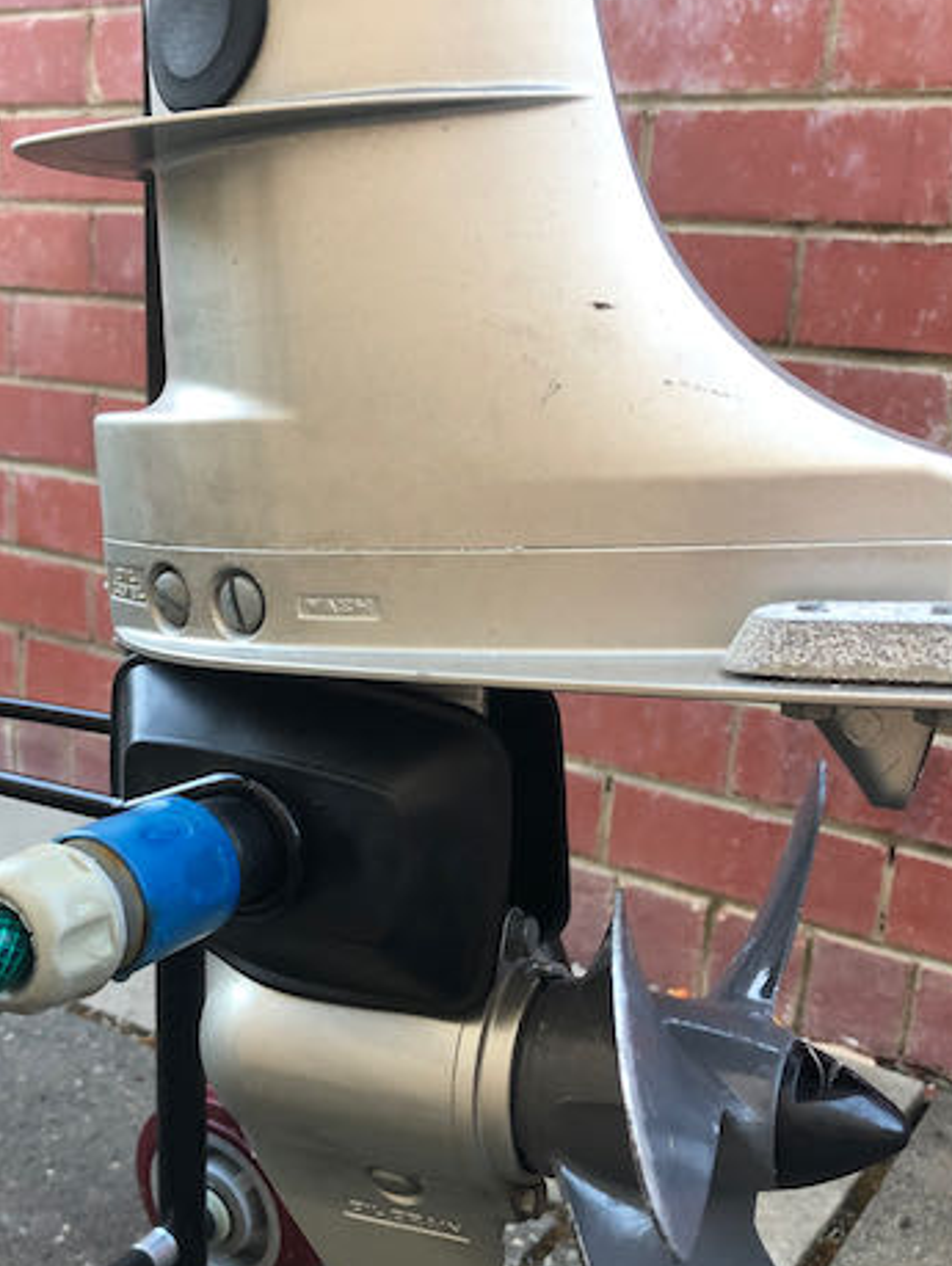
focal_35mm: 39
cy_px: 728
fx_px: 1428
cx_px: 417
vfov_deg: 47.7
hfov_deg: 36.8
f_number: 1.8
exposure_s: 1/30
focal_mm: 3.99
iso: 40
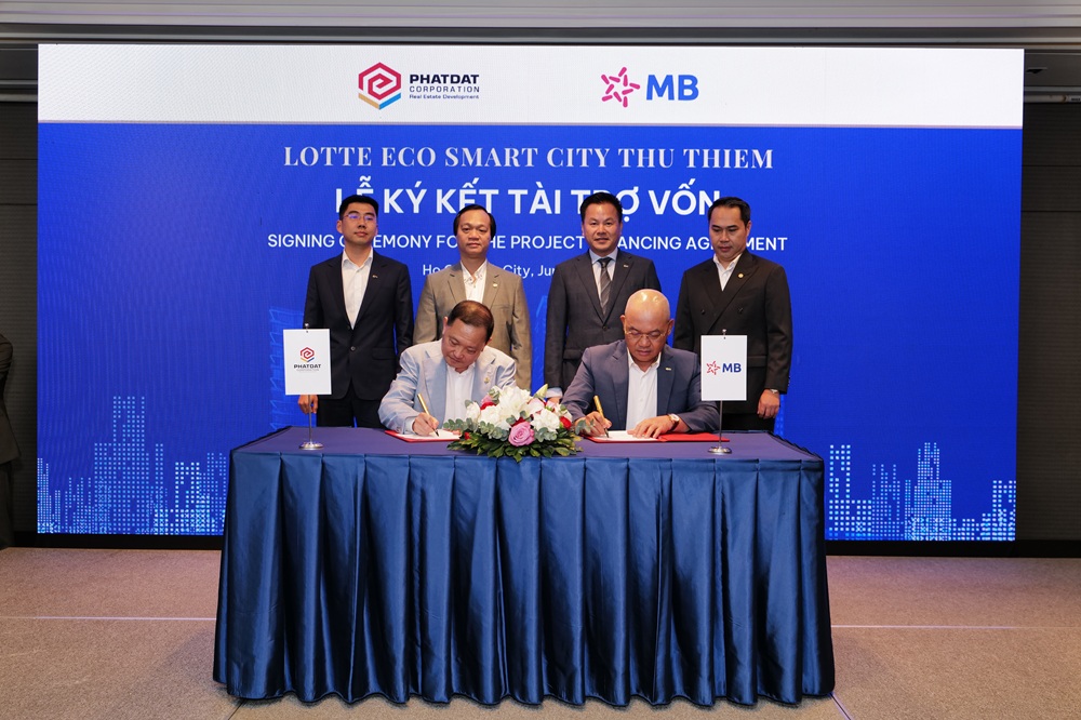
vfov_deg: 39.9
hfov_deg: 57.2
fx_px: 991
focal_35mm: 33
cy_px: 360
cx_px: 540
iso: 800
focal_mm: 33
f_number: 4
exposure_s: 1/100
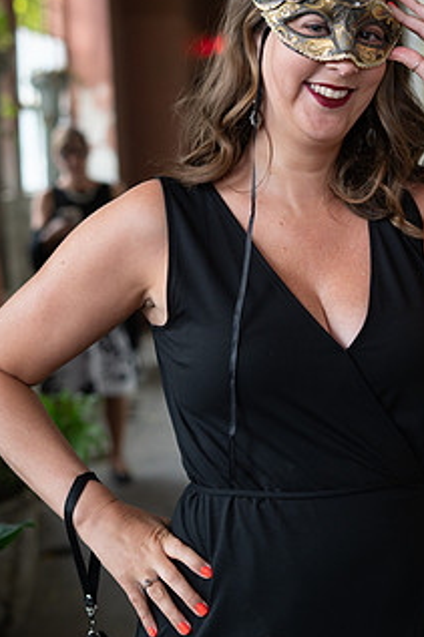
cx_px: 297
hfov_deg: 19.1
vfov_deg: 28.3
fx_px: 1256
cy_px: 229
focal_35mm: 71
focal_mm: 50
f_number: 2.8
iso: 400
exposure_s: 1/100
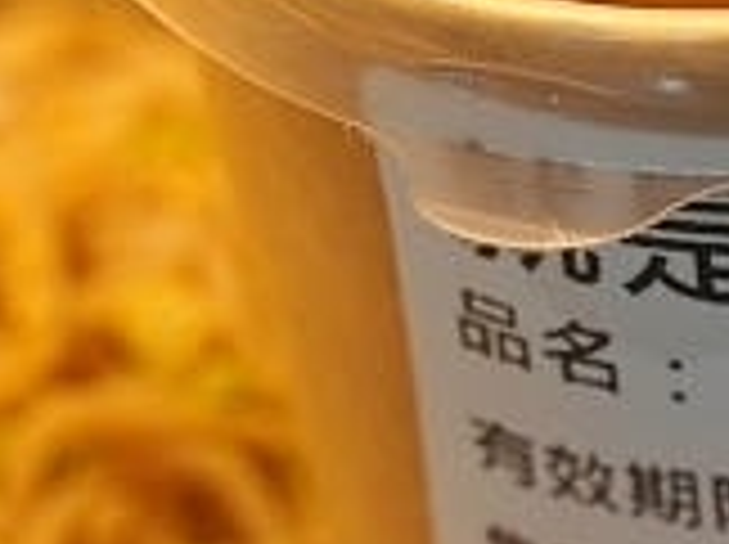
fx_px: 9463
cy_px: 733
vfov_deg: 3.3
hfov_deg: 4.3
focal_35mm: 450
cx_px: 1638
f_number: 4
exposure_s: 1/160
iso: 500
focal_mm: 63
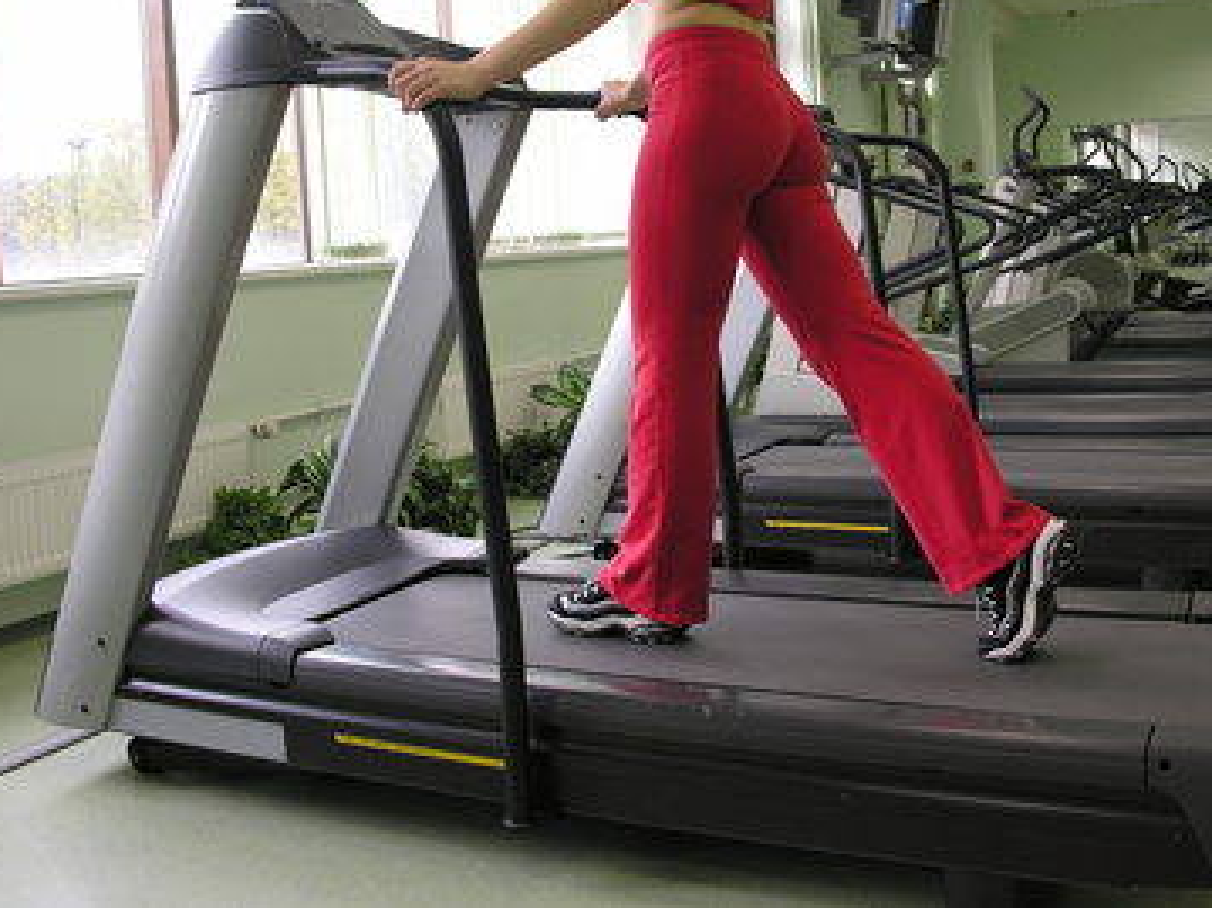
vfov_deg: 36.8
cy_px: 408
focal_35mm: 39
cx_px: 598
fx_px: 1365
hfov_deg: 47.9
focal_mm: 8.9
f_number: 2.8
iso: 50
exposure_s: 1/20
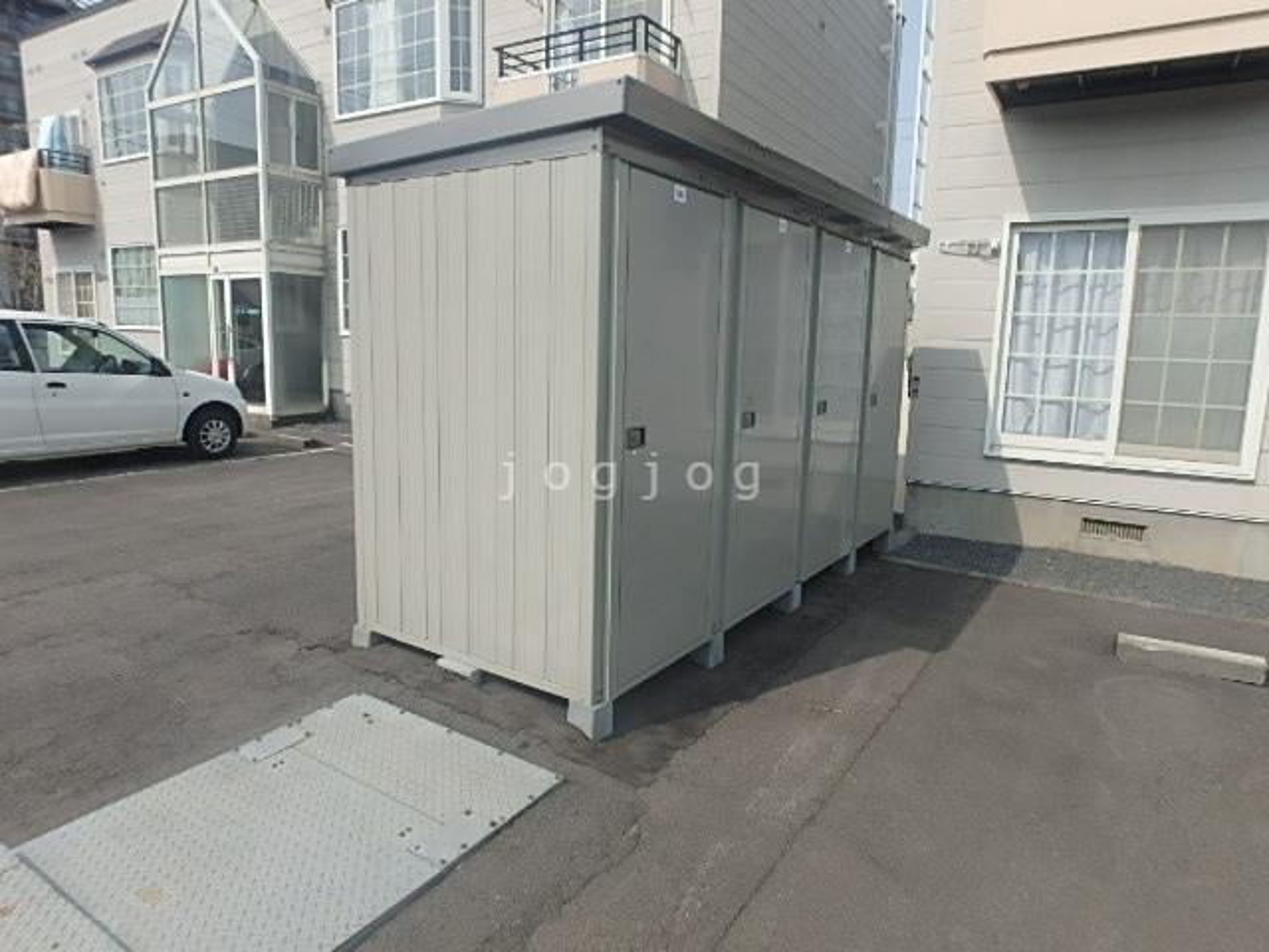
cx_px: 634
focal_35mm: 21
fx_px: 770
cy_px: 476
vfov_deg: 63.4
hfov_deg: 79.0
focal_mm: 3.7
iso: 125
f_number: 6
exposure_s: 1/500
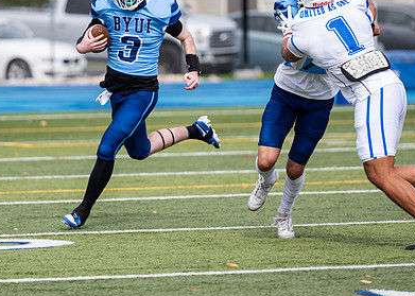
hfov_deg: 5.0
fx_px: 4760
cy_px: 53
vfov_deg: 3.6
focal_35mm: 404
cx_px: 128
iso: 125
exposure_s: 1/1250
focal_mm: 200
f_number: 2.8
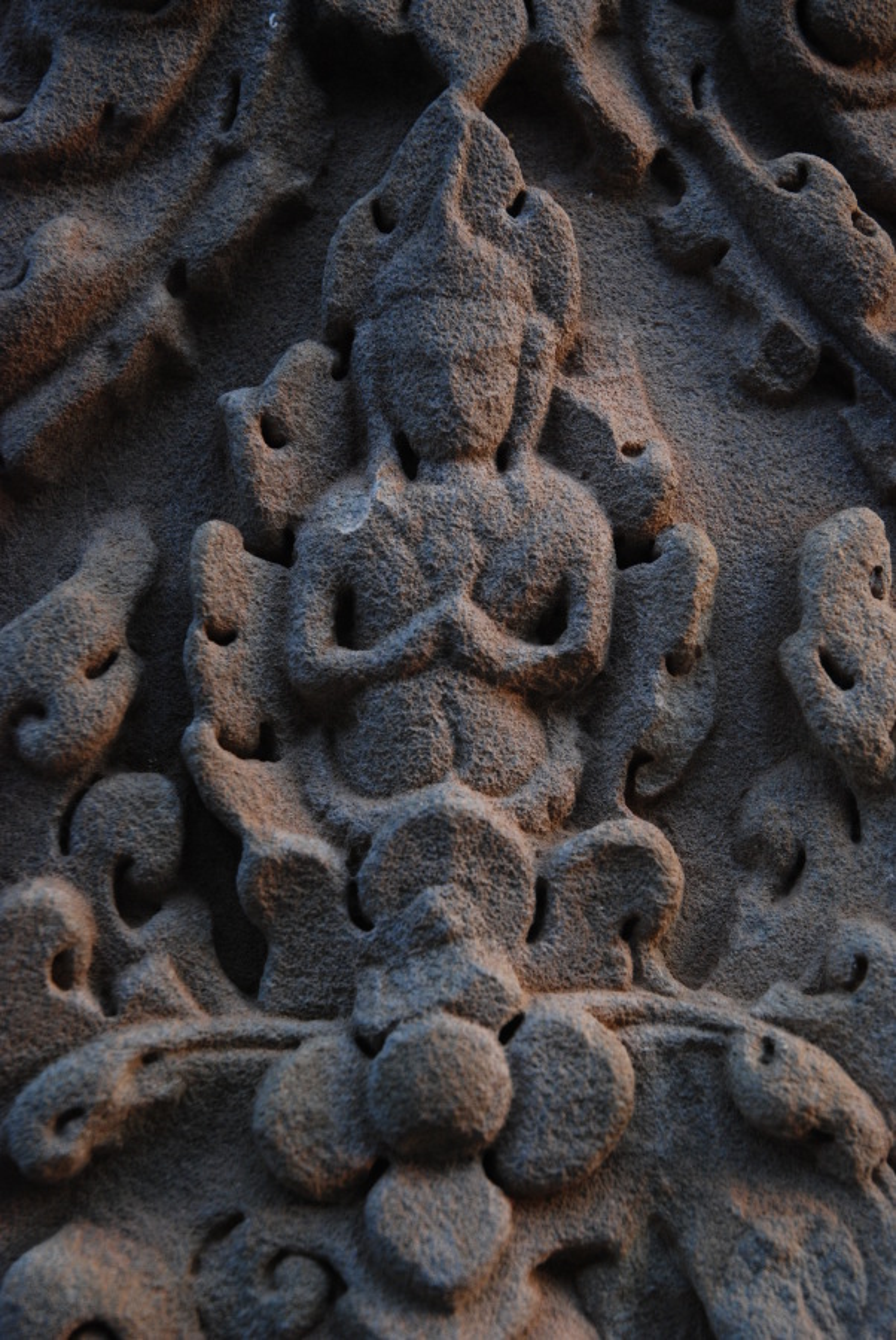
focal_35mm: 72
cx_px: 448
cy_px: 670
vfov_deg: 28.0
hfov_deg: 19.0
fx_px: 2682
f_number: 5
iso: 400
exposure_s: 1/80
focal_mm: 48
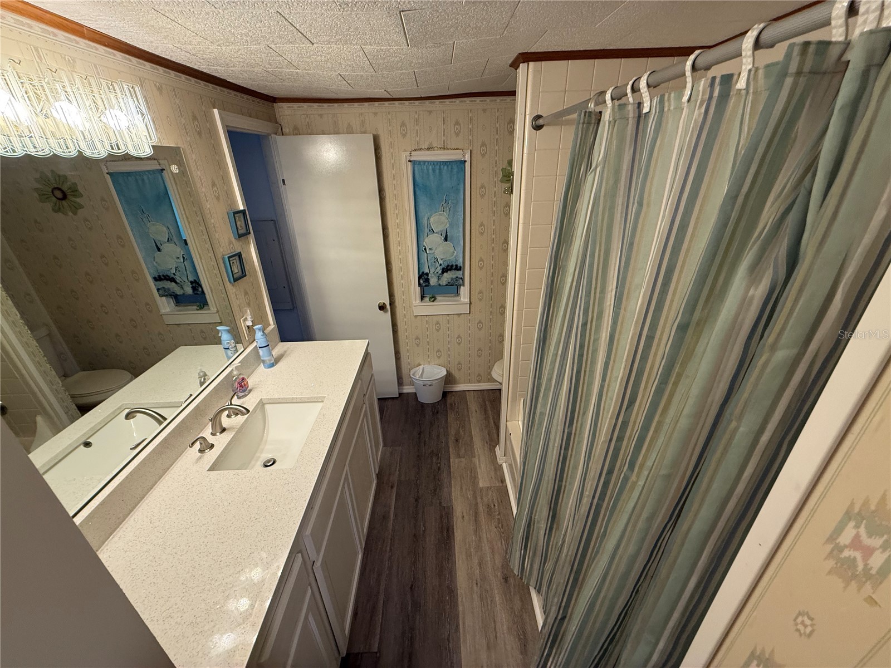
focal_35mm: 14
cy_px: 334
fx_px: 360
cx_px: 446
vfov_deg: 85.7
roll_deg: +1.7
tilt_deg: -24.8
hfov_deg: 102.1
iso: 200
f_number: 2.2
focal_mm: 2.22
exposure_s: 1/60
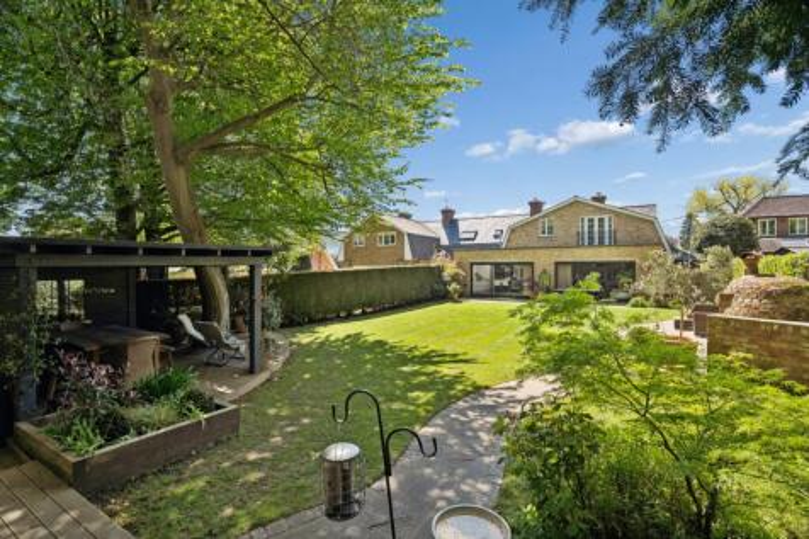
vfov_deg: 70.7
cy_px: 270
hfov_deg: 93.6
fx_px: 380
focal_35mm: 17
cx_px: 404
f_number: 8
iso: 320
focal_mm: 16.9
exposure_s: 1/500
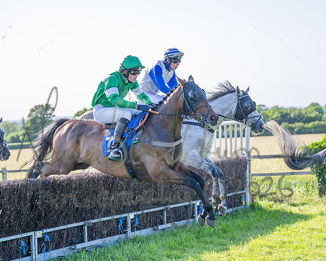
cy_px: 130
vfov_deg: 19.4
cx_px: 163
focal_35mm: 79
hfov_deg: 24.2
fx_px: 761
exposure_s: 1/2000
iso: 200
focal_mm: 70
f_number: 2.8
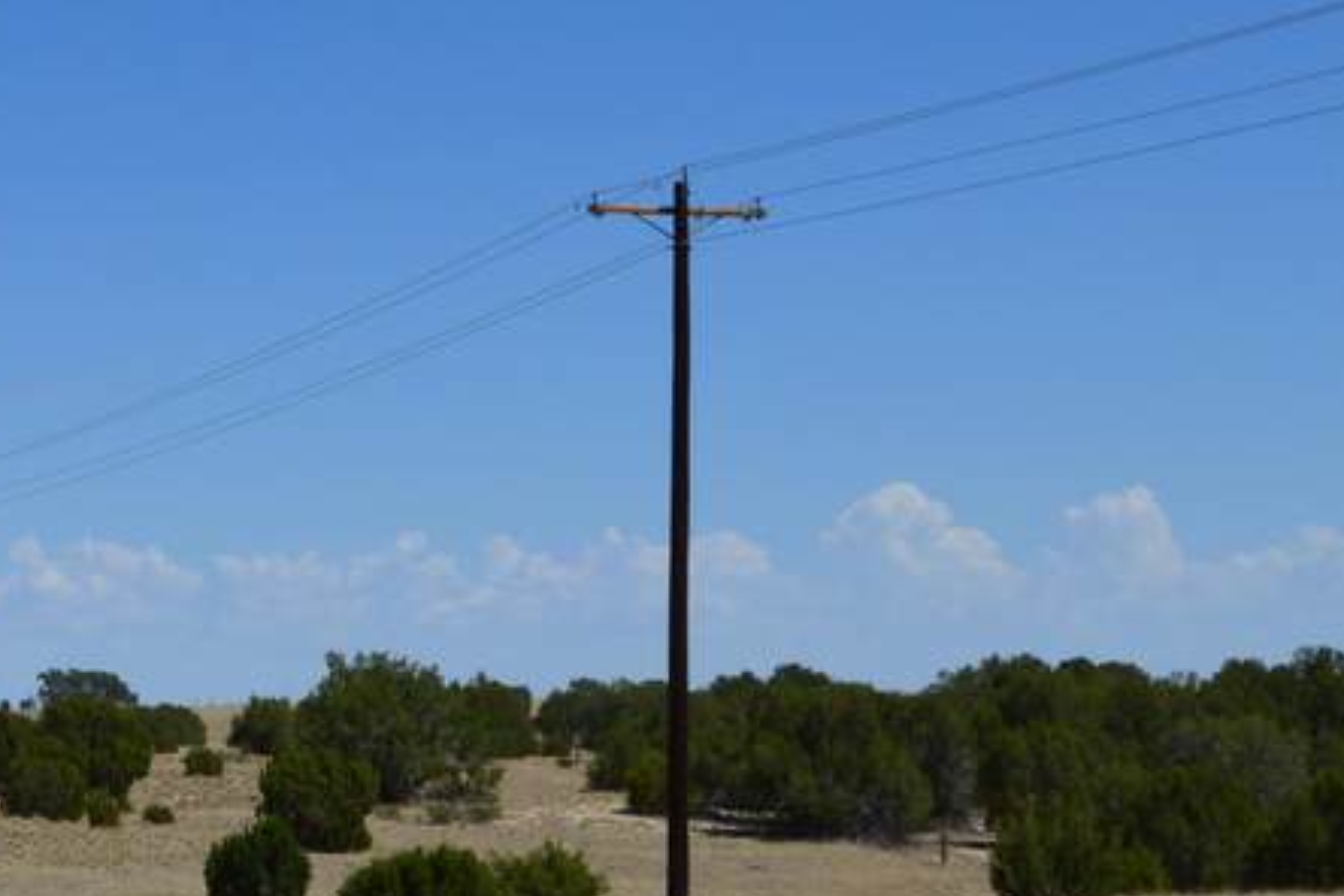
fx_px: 3712
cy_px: 652
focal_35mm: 99
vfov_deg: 13.7
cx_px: -233
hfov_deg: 19.4
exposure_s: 1/500
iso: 200
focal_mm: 23
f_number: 11
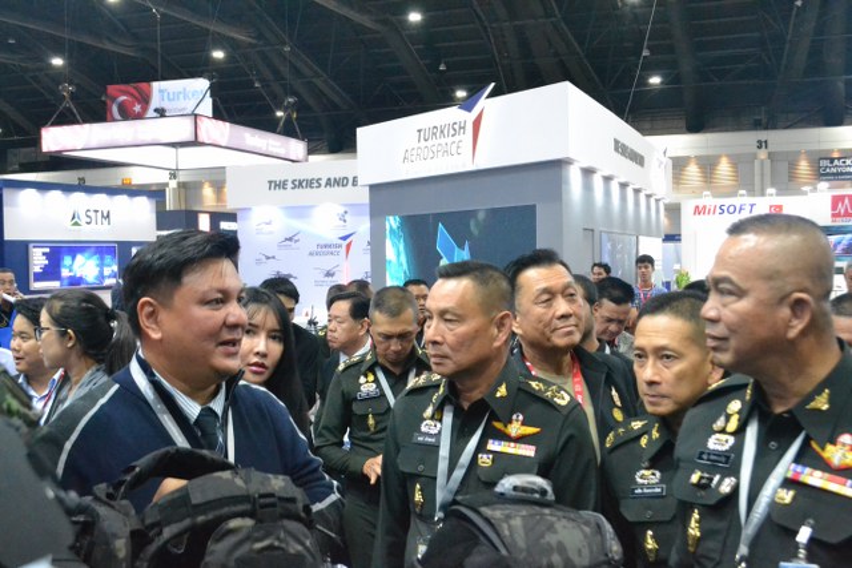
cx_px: 426
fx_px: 994
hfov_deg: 46.4
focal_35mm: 42
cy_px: 284
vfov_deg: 31.9
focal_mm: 28
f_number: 5.6
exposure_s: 1/80
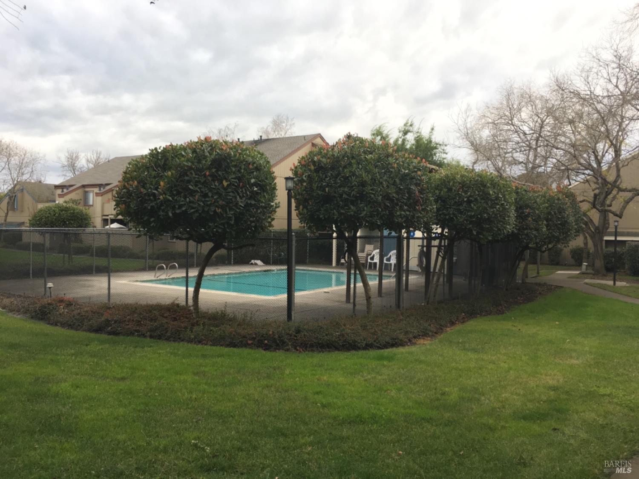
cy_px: 240
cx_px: 320
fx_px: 535
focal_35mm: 29
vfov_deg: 48.2
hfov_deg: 61.7
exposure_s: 1/120
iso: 40
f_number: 2.2
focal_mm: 4.15
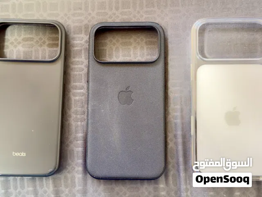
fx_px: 227
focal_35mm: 30
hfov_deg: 60.0
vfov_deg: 46.8
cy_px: 98
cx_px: 131
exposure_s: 1/40
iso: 320
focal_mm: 6.76
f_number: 1.78
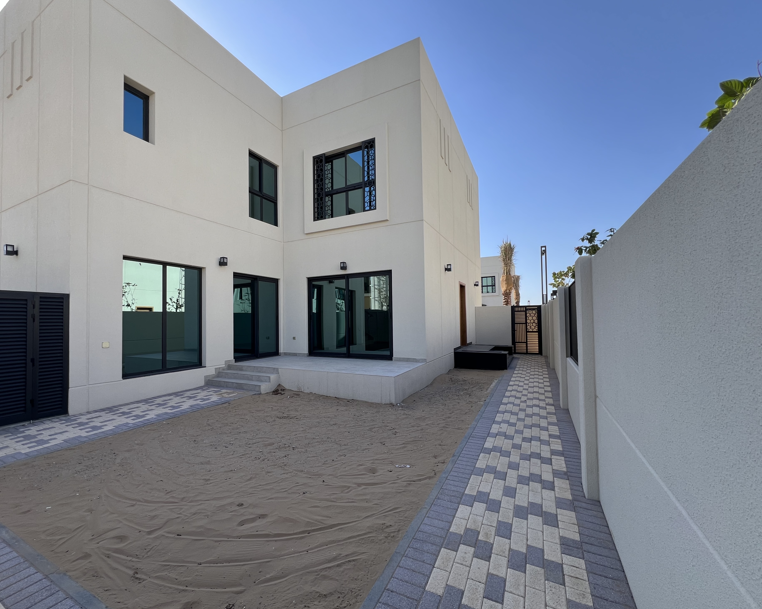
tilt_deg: +2.6
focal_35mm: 14
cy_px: 308
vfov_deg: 88.0
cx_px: 350
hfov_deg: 100.5
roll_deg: +1.0
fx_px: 316
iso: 32
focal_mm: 1.57
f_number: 1.8
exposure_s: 1/453
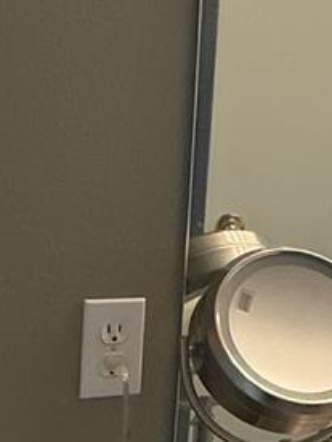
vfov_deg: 15.6
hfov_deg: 10.7
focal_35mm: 126
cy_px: 216
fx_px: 1611
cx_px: 685
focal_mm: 3
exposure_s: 1/50
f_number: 1.8
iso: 125
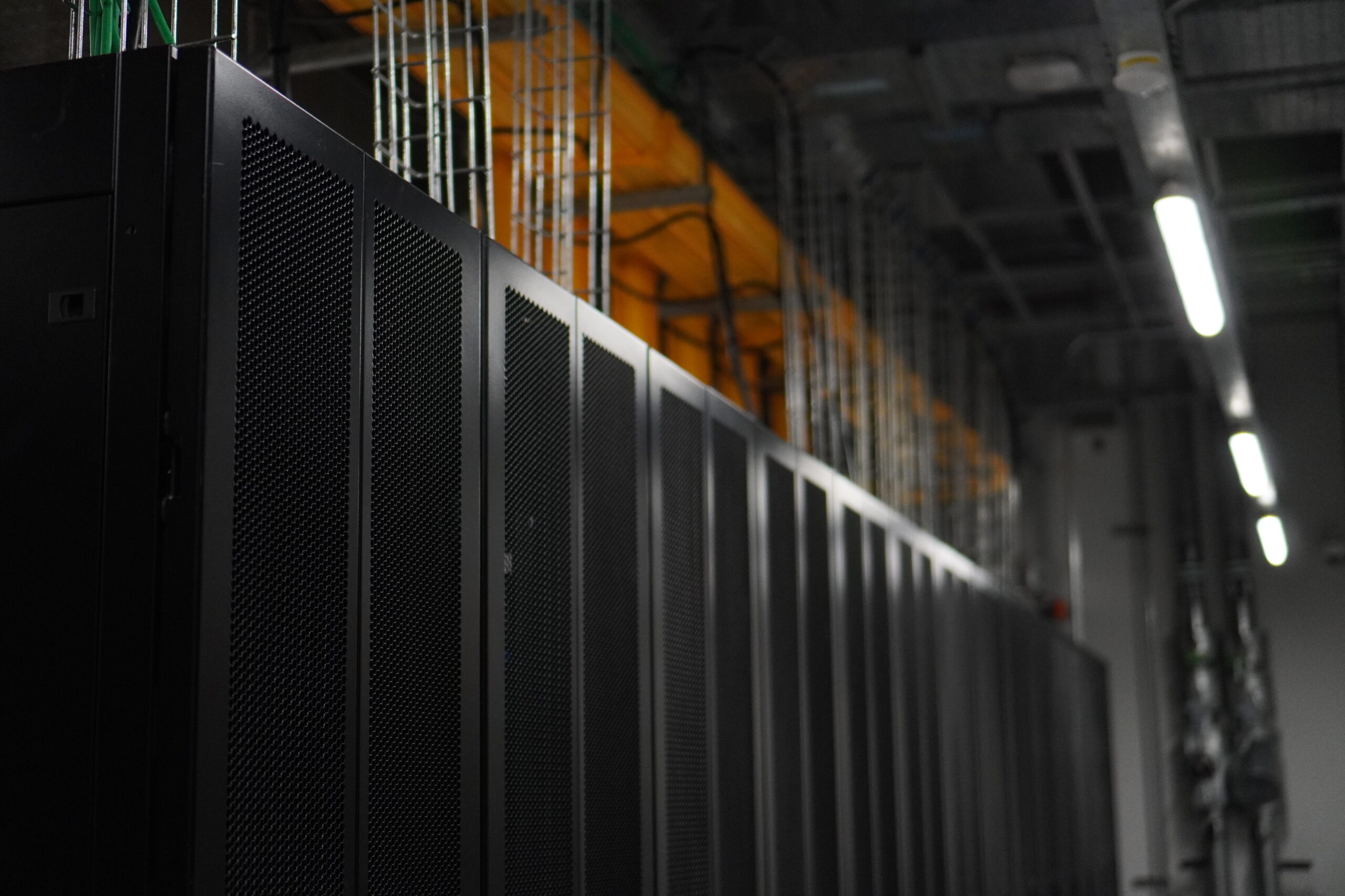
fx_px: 1961
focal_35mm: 52
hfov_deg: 37.8
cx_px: 672
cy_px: 448
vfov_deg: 25.8
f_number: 1.8
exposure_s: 1/1250
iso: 1600
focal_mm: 35
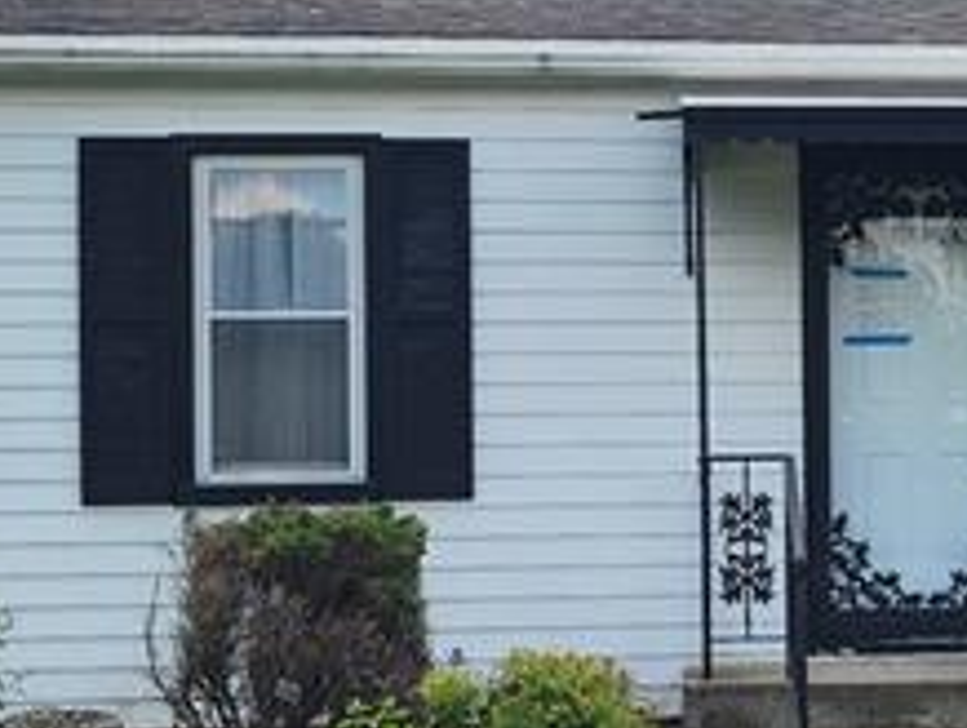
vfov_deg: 13.7
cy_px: 422
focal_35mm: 108
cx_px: 1091
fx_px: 3020
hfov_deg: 17.5
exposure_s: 1/754
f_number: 1.8
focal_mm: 6.4
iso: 12
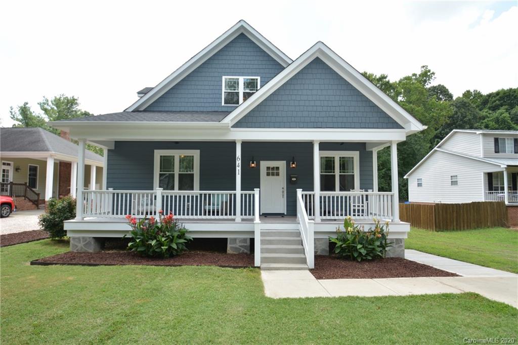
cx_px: 259
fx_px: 248
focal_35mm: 17
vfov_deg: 69.6
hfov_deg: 92.5
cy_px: 172
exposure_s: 1/250
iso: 320
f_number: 8
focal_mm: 11.5
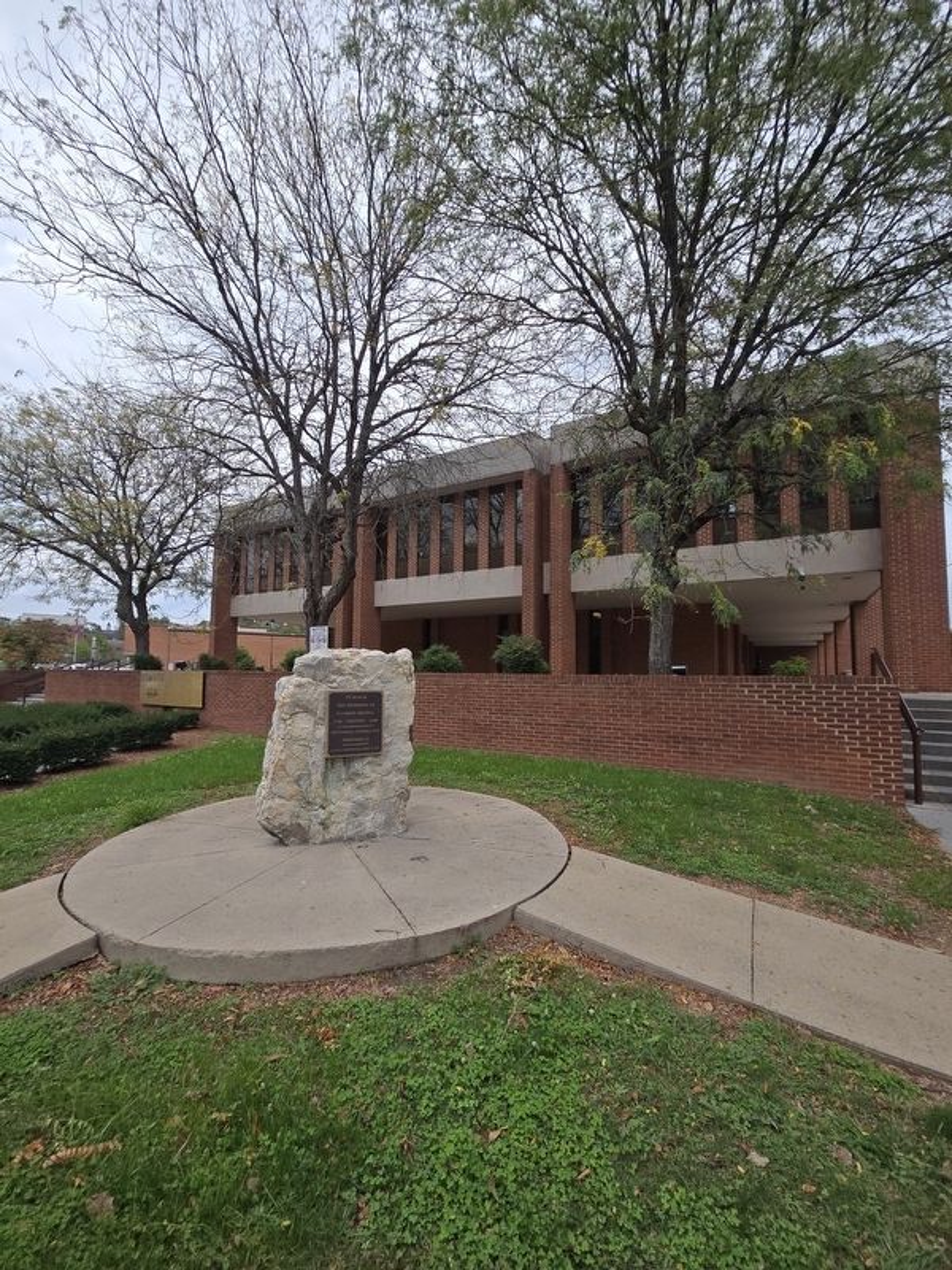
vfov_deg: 106.2
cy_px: 635
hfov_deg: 89.9
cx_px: 476
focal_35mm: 13
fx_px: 477
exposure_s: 1/885
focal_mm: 2.2
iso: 50
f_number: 2.2
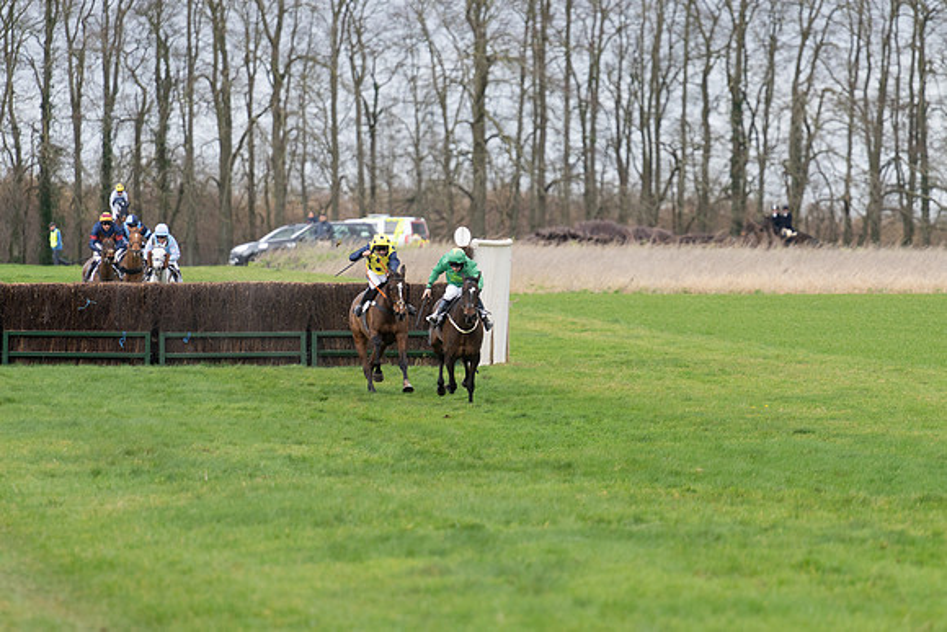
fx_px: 11050
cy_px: 316
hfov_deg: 4.9
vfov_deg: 3.3
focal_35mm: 420
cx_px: 474
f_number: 4
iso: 500
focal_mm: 280
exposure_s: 1/1250
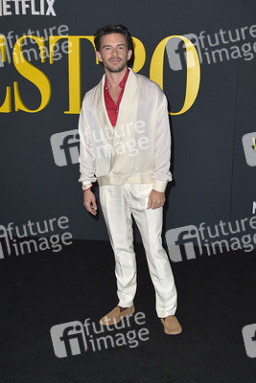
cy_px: 192
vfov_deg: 48.4
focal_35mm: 40
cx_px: 128
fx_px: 426
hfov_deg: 33.4
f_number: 6.3
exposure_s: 1/250
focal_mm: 40
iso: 320
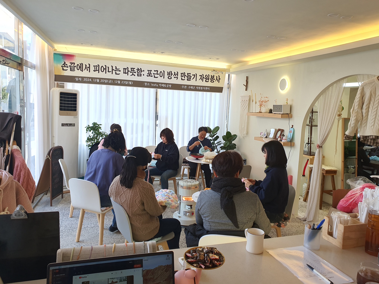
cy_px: 142
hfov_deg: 67.3
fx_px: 285
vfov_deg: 53.1
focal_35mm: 26
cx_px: 190
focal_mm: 4.3
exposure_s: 1/120
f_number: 2.4
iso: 80
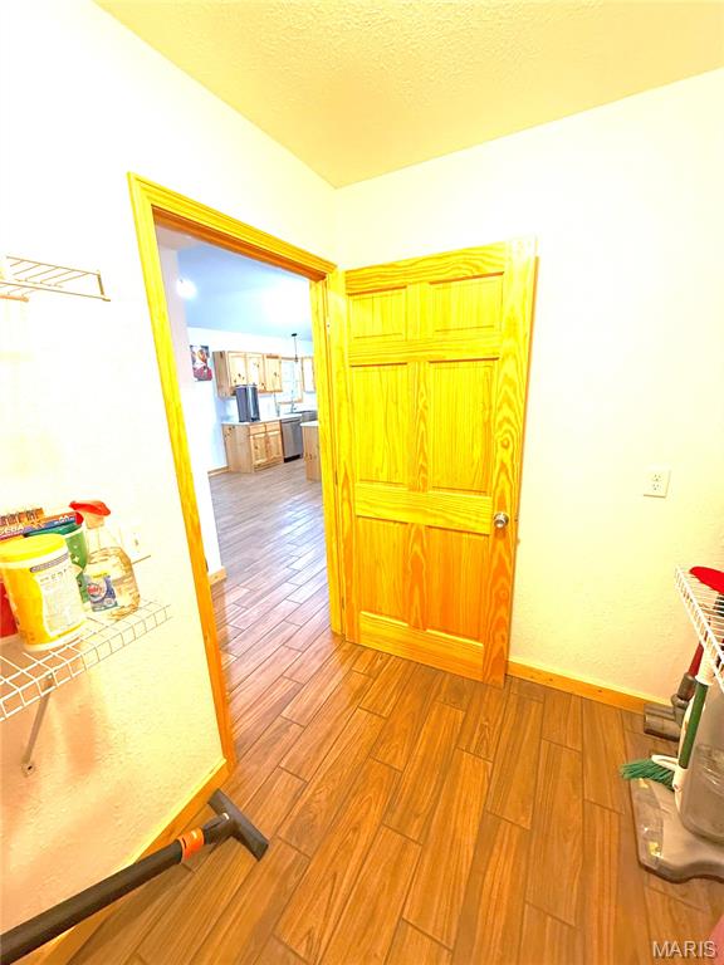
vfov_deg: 102.1
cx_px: 362
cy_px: 482
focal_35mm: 14
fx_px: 390
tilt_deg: -13.2
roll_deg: +1.9
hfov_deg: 85.7
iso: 320
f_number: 2.2
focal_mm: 2.22
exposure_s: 1/60
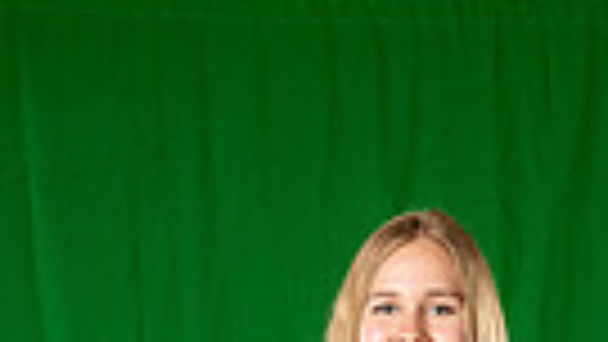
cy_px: 886
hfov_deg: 14.3
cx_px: 347
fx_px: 2419
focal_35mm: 150
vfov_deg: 7.4
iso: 250
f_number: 8
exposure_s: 1/250
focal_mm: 43
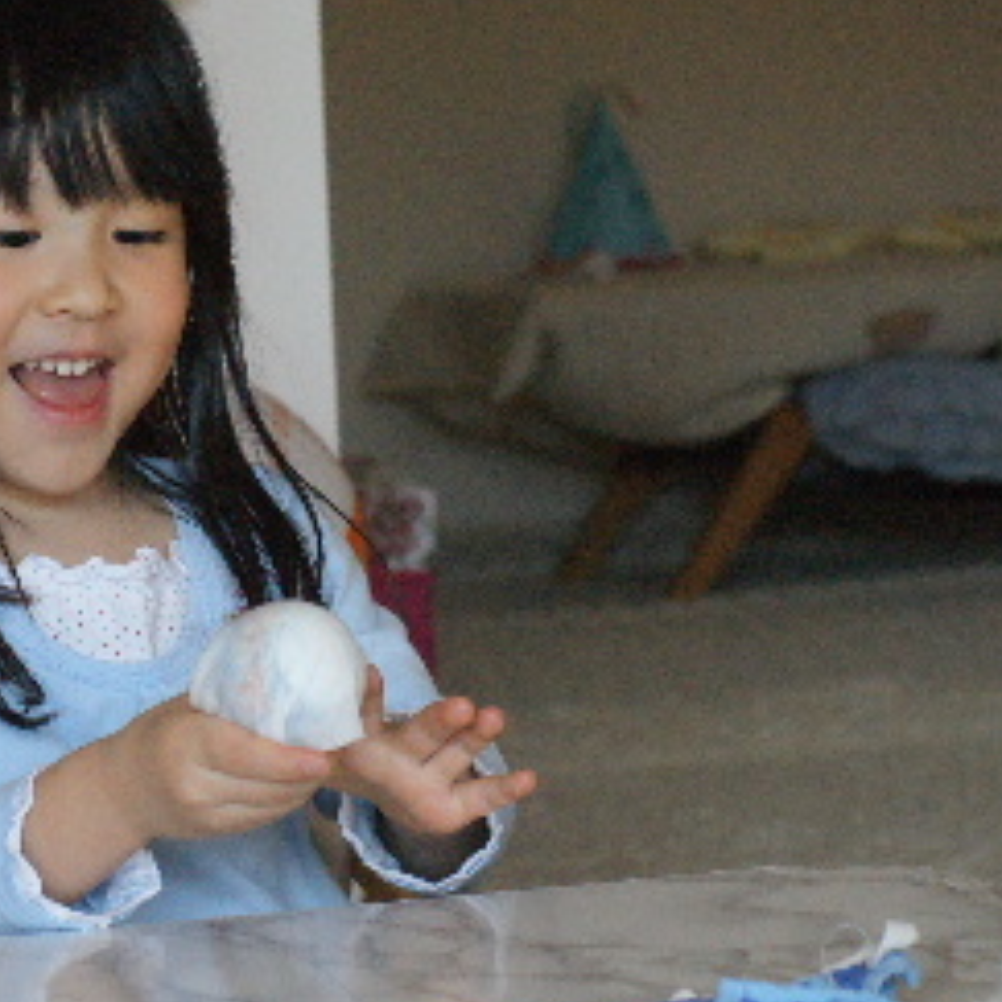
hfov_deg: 13.2
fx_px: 4290
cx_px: 23
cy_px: 392
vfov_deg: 13.3
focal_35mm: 131
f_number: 5.6
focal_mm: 50
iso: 1600
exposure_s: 1/640
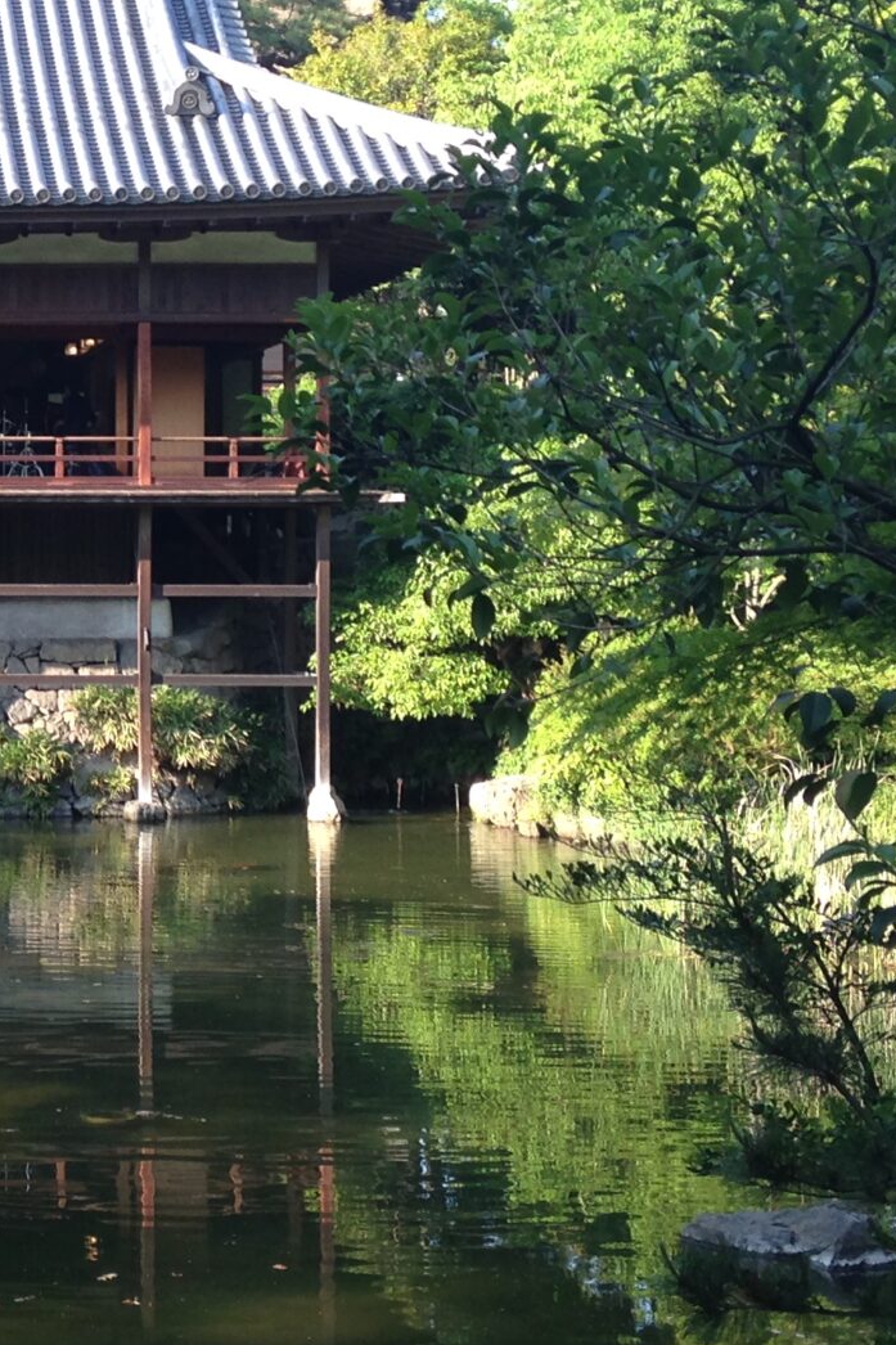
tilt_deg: -0.4
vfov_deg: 24.2
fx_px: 3137
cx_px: -188
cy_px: 595
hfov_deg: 15.6
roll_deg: -1.3
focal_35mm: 84
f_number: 2.4
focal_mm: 4.12
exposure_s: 1/174
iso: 50
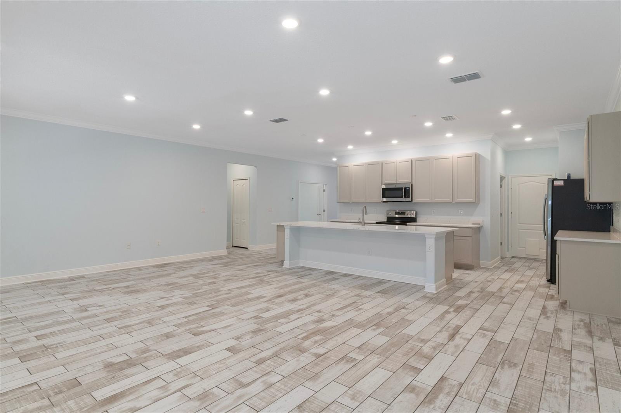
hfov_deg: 90.0
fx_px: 310
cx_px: 310
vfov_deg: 67.4
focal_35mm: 18
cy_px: 206
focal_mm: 12
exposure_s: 1/8
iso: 320
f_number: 8
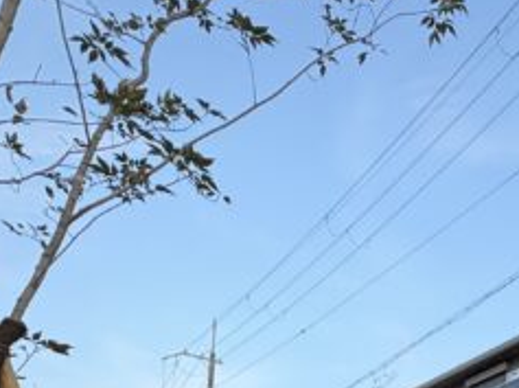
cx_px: 494
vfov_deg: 26.8
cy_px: 536
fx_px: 644
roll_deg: +0.1
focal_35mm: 43
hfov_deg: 39.7
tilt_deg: +8.9
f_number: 2.2
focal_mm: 2.22
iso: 160
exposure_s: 1/99
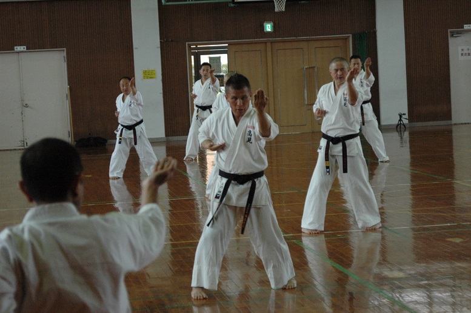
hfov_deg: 17.1
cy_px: 156
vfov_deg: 11.4
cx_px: 236
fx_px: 1568
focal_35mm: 120
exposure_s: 1/125
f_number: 5.6
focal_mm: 80
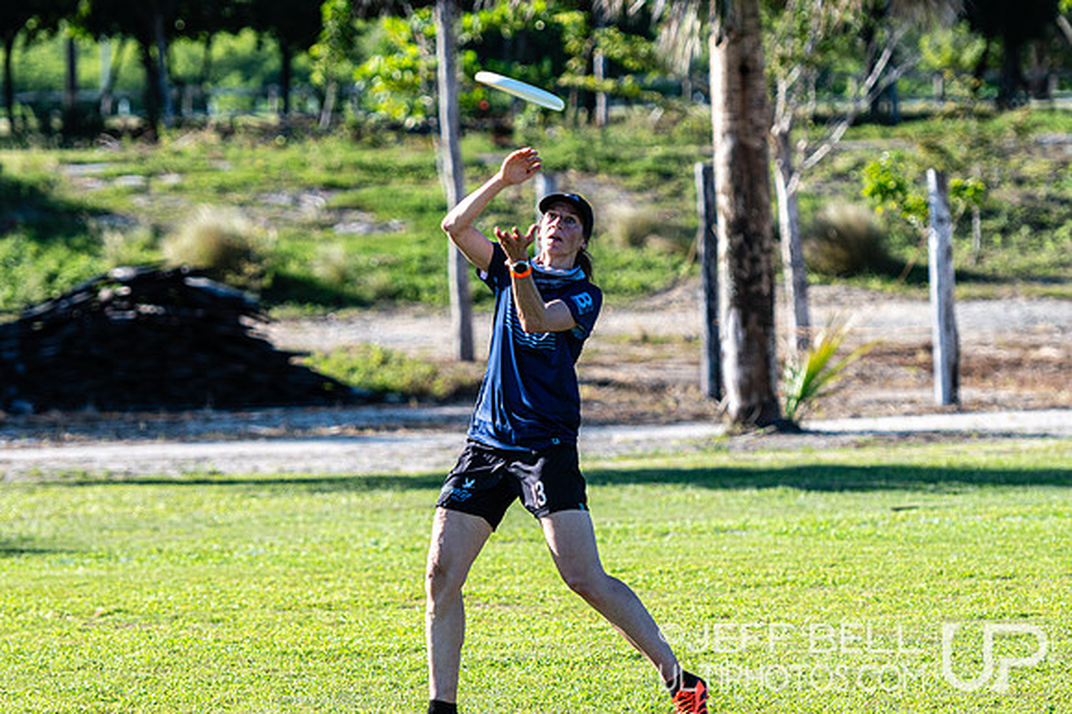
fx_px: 6011
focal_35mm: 202
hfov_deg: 10.2
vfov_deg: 6.8
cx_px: 536
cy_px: 357
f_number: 3.2
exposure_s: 1/1250
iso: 100
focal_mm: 135
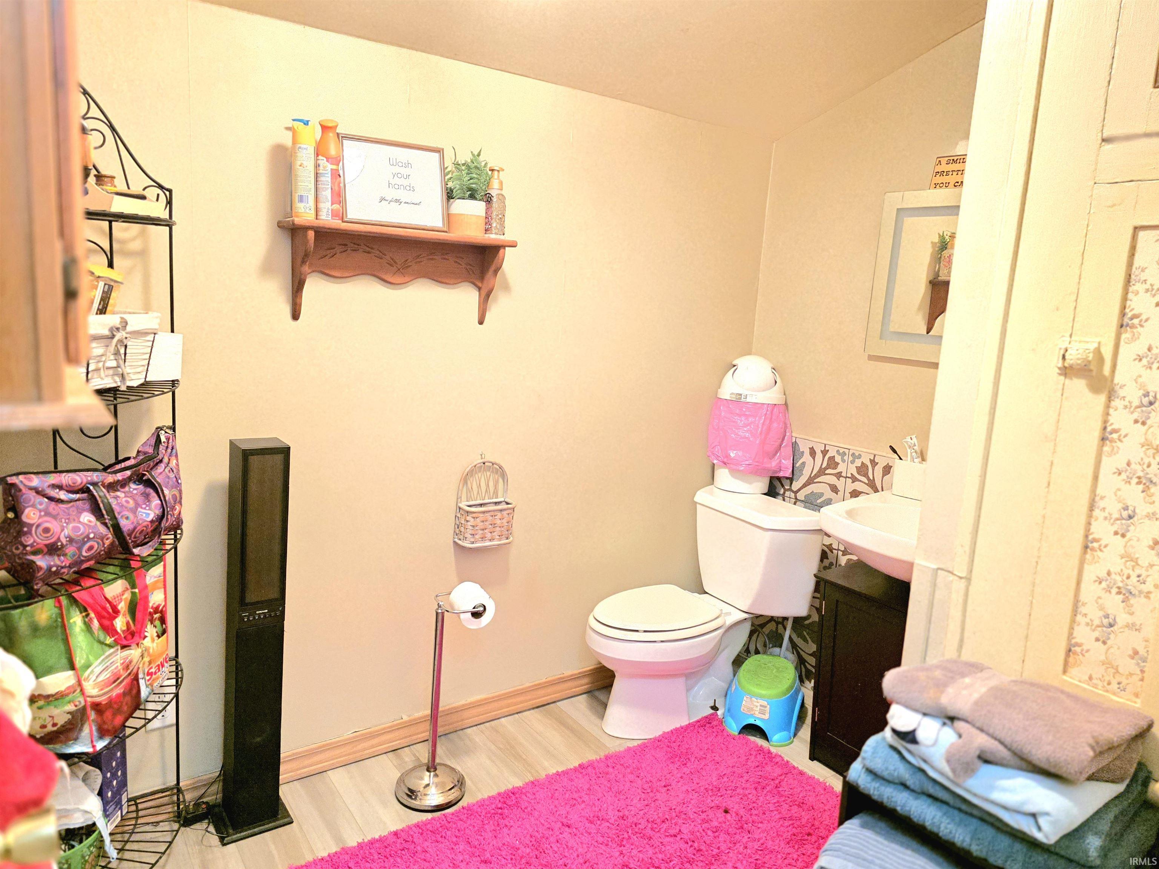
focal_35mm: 23
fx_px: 770
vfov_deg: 58.9
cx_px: 580
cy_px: 434
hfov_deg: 73.9
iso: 2500
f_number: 1.7
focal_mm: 6.3
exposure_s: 1/120
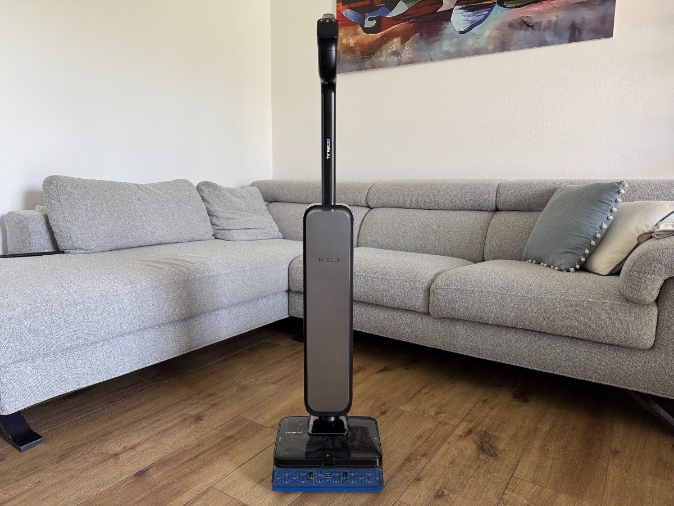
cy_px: 253
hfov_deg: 71.6
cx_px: 337
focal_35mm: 24
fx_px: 467
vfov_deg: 56.8
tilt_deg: -8.2
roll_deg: +0.1
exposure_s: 1/90
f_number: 1.78
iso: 200
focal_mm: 6.76
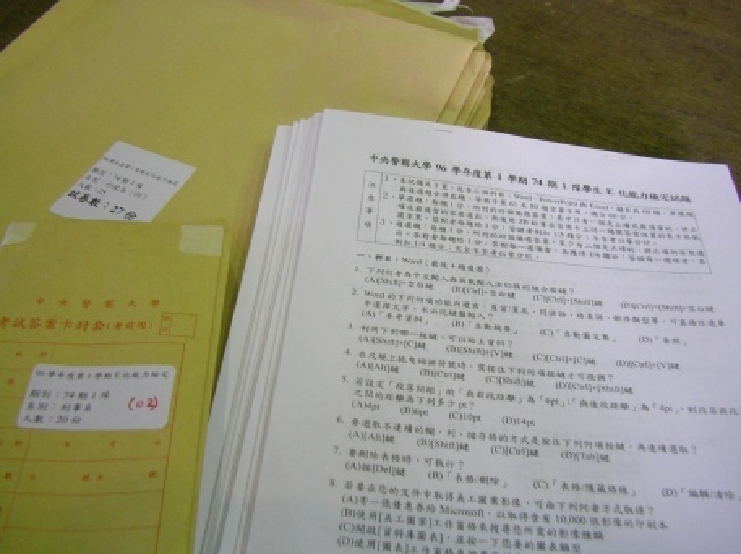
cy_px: 277
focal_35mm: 38
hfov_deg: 49.0
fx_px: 813
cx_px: 370
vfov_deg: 37.7
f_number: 2.9
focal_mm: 6
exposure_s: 1/24.4
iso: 100
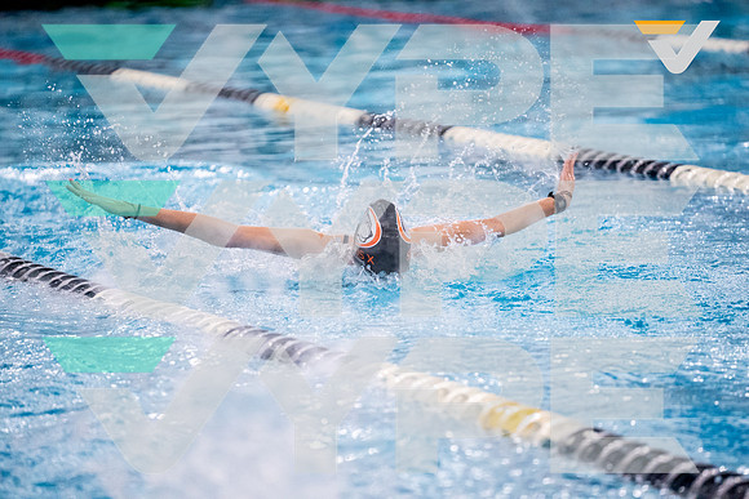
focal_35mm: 200
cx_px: 374
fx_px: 4162
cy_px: 250
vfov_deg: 6.9
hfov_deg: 10.3
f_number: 2.8
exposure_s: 1/1250
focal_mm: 200
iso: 6400
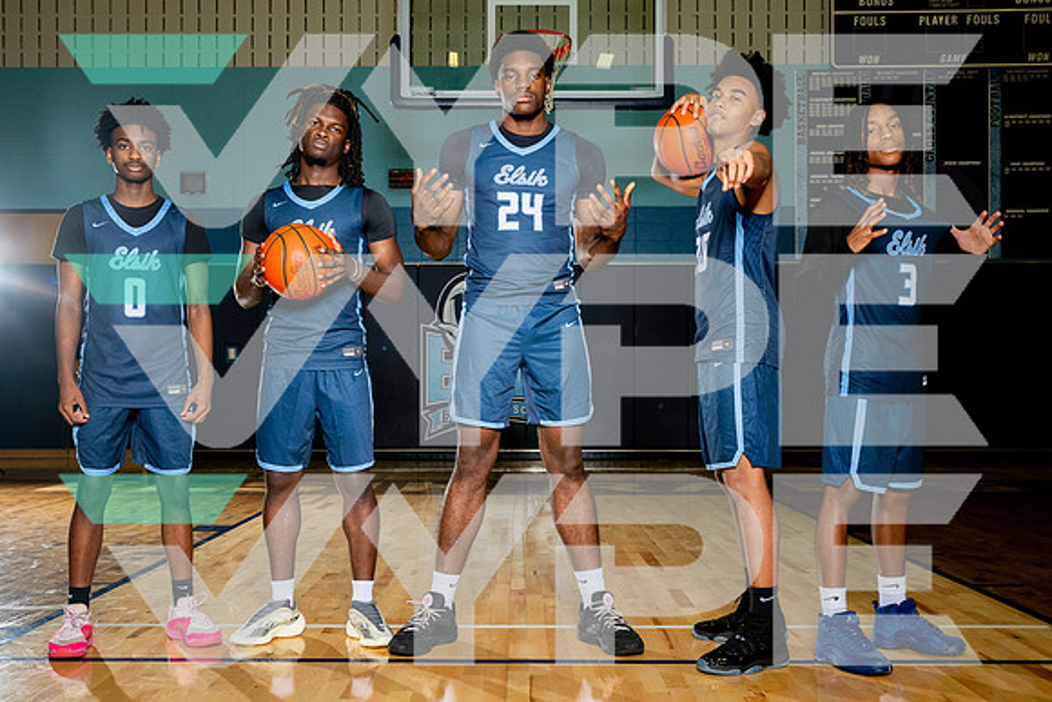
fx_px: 1193
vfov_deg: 32.8
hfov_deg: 47.6
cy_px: 372
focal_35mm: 41
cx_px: 504
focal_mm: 36
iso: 400
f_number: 7.1
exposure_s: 1/160
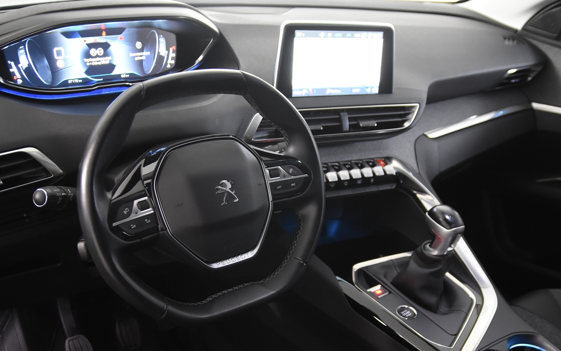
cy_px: 250
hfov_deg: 45.3
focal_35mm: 44
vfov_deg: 28.9
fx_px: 673
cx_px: 269
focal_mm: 20
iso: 1600
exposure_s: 1/40
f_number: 3.2
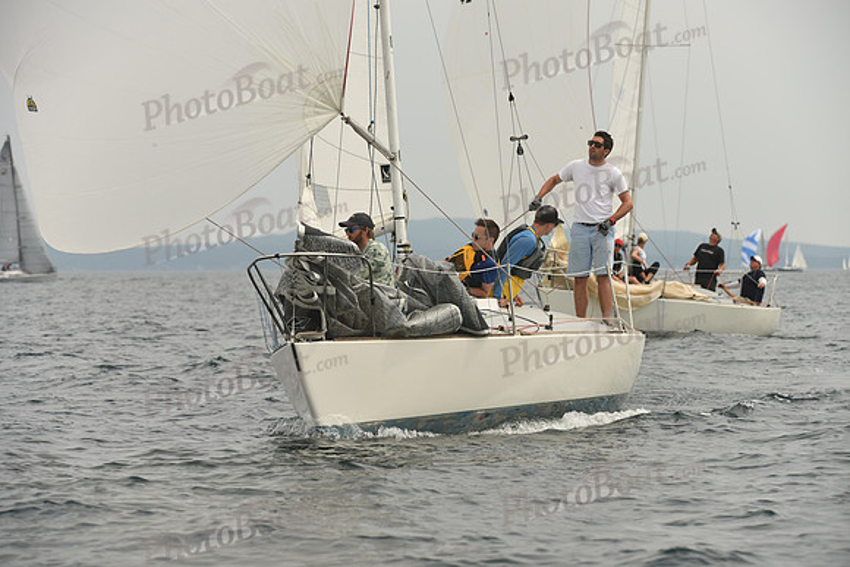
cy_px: 284
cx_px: 425
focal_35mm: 200
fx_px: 4723
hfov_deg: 10.3
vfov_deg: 6.9
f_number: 5.6
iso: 250
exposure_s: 1/1000
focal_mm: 200
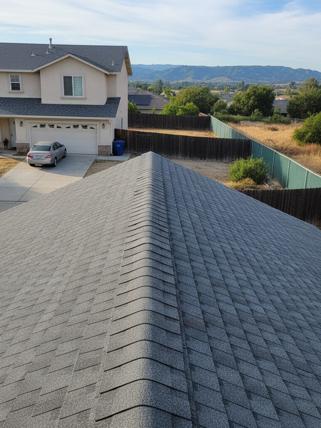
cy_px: 214
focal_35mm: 26
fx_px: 321
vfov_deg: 67.3
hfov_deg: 53.1
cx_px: 160
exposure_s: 1/233
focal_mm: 5.7
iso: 722
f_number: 1.6
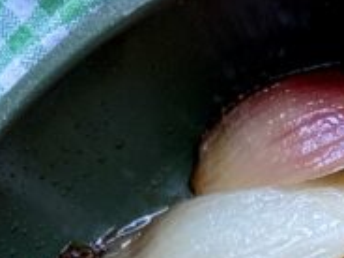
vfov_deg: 5.8
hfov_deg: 7.8
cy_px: 538
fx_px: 2494
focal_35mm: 251
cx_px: 430
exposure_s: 1/101
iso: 100
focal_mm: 6.76
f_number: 1.78
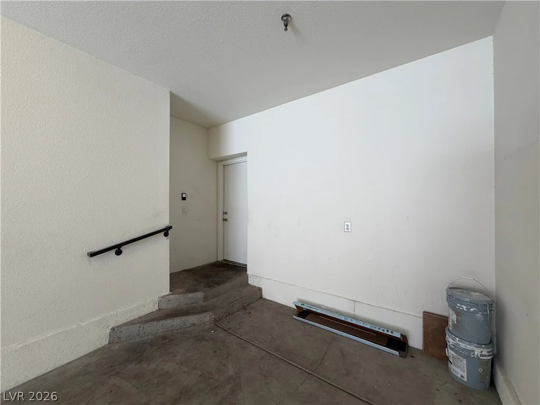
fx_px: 218
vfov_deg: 85.7
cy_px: 202
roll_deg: +0.7
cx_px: 270
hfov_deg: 102.1
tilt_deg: +1.9
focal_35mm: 14
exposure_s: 1/120
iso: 160
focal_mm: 2.22
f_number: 2.2
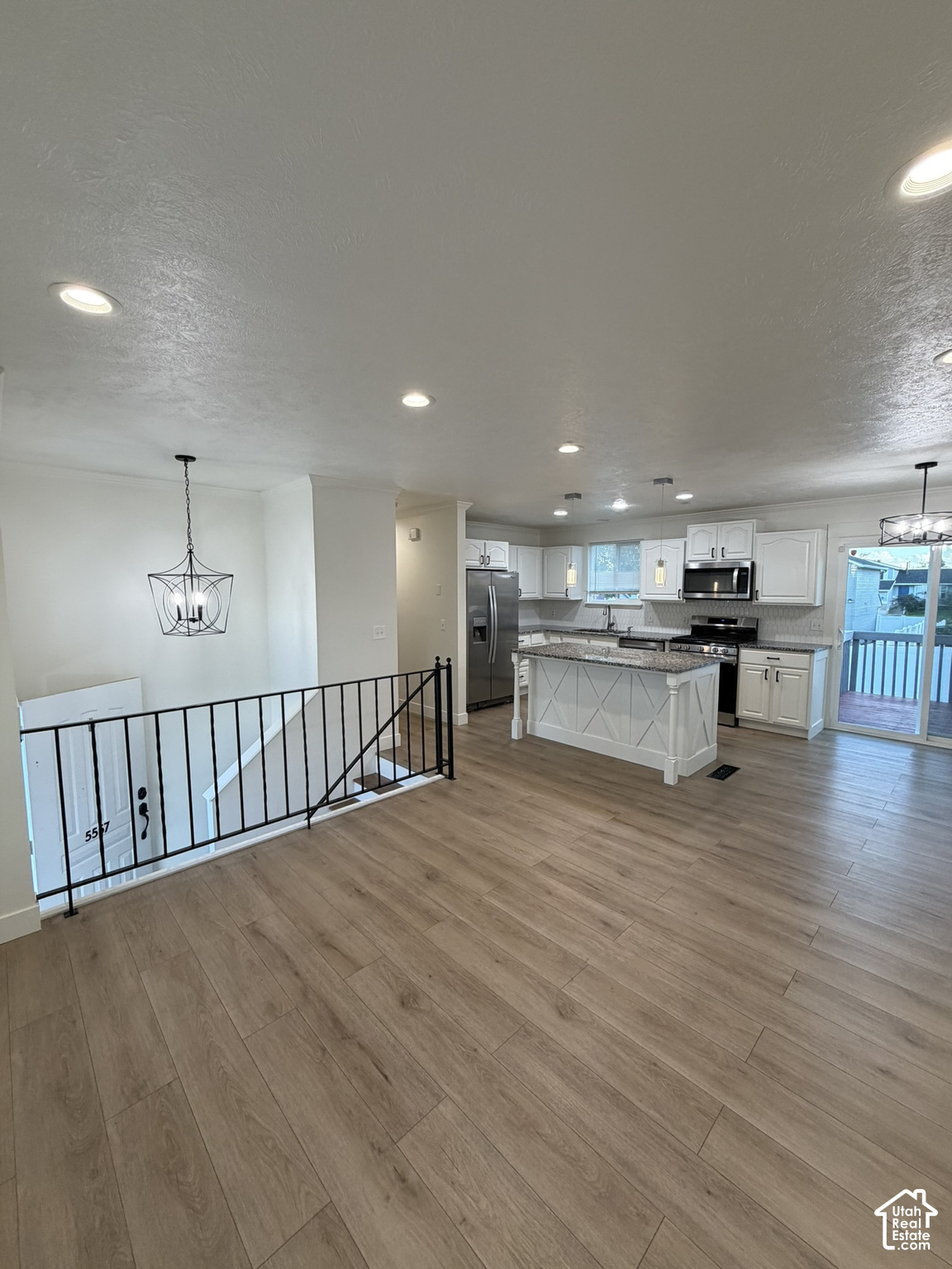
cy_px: 634
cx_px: 476
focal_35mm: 14
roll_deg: -0.3
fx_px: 513
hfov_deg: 85.7
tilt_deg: -5.6
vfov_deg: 102.1
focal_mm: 2.22
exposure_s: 1/120
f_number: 2.2
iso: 200
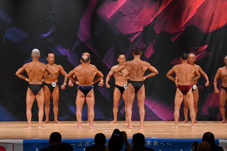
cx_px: 114
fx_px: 1097
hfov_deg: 11.8
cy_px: 76
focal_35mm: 174
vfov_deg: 7.9
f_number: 5.6
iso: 4000
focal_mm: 116
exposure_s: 1/400
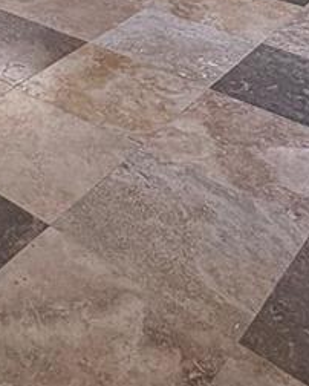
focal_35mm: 65
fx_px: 742
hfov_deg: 21.0
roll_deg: +0.6
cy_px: -179
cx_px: -112
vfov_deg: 23.7
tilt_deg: -9.2
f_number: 2.2
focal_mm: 2.22
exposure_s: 1/133
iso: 125
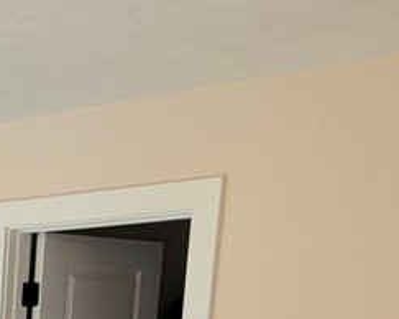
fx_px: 1263
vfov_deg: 12.8
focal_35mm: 107
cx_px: -358
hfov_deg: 15.1
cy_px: 603
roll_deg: -0.1
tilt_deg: -10.9
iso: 64
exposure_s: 1/120
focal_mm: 5.96
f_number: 1.6
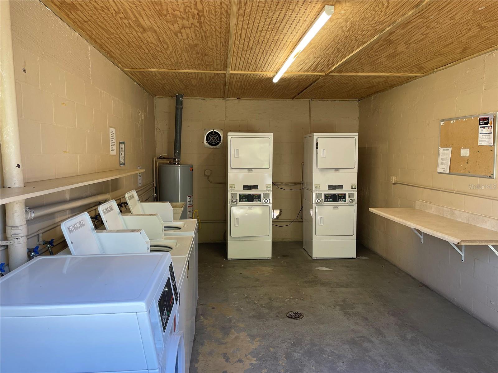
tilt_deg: -5.0
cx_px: 249
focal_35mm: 26
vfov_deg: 53.1
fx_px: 374
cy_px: 186
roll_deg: +0.2
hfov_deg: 67.3
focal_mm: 4.2
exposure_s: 1/120
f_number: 1.6
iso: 64
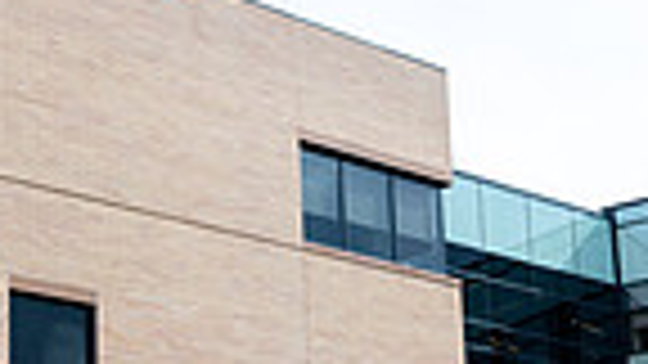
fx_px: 1701
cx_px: 243
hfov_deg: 21.5
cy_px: 339
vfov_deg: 12.1
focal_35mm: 99
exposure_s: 1/320
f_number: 9
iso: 125
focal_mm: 23.5
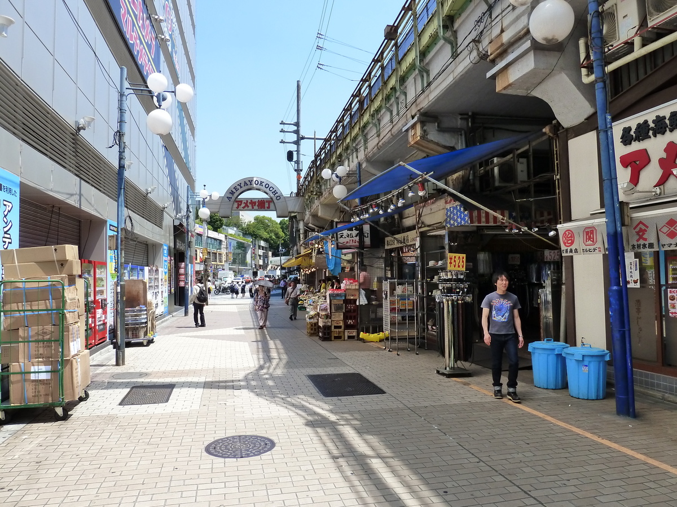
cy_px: 254
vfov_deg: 54.9
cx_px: 338
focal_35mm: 25
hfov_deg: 69.4
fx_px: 489
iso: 200
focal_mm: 4.1
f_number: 4
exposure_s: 1/320
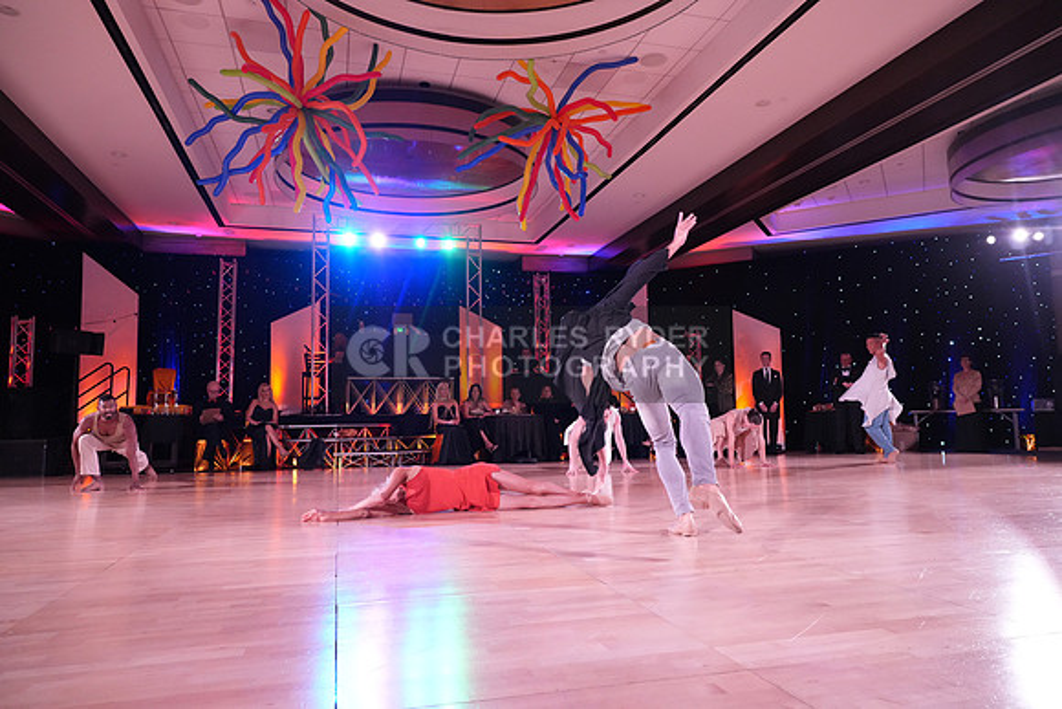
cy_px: 354
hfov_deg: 73.7
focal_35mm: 24
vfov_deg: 53.2
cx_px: 531
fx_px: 708
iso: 5000
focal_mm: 24
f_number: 5
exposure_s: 1/400
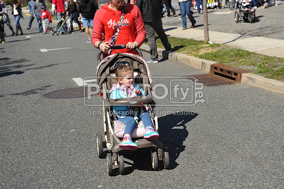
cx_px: 142
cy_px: 94
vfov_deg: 19.4
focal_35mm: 70
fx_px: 552
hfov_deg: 28.9
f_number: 5
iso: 200
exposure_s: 1/1000
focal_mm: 70
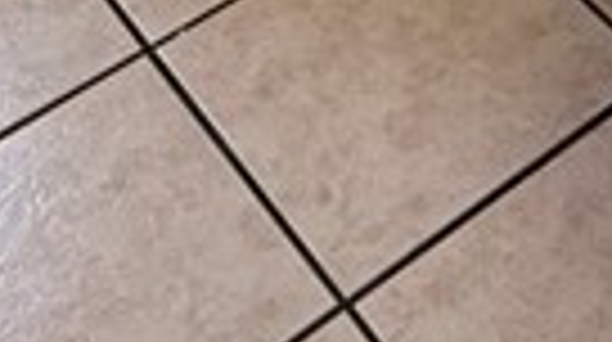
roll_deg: -2.3
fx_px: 1863
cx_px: 670
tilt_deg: -21.0
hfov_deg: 18.0
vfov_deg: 8.0
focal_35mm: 115
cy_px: -864
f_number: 2.2
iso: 125
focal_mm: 2.22
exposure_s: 1/99
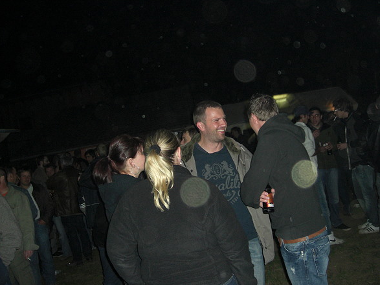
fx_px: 428
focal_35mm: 39
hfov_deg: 47.9
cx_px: 189
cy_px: 142
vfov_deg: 36.8
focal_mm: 7.9
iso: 200
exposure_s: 1/60
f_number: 2.8
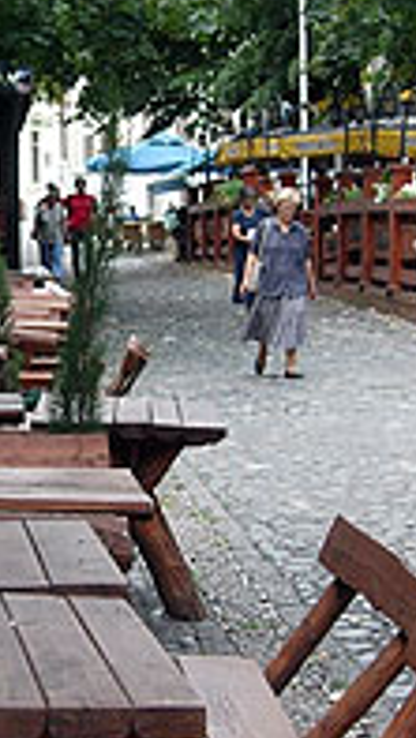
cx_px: 52
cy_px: 393
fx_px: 2487
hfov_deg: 9.5
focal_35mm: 127
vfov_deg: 16.9
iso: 64
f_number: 3.2
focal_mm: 10.6
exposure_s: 1/144
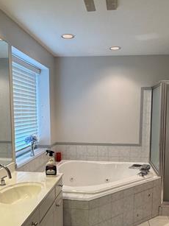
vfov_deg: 52.1
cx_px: 88
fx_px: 228
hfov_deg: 40.7
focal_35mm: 35
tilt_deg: -9.8
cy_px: 140
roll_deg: -0.3
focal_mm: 2.22
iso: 200
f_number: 2.2
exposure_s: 1/120
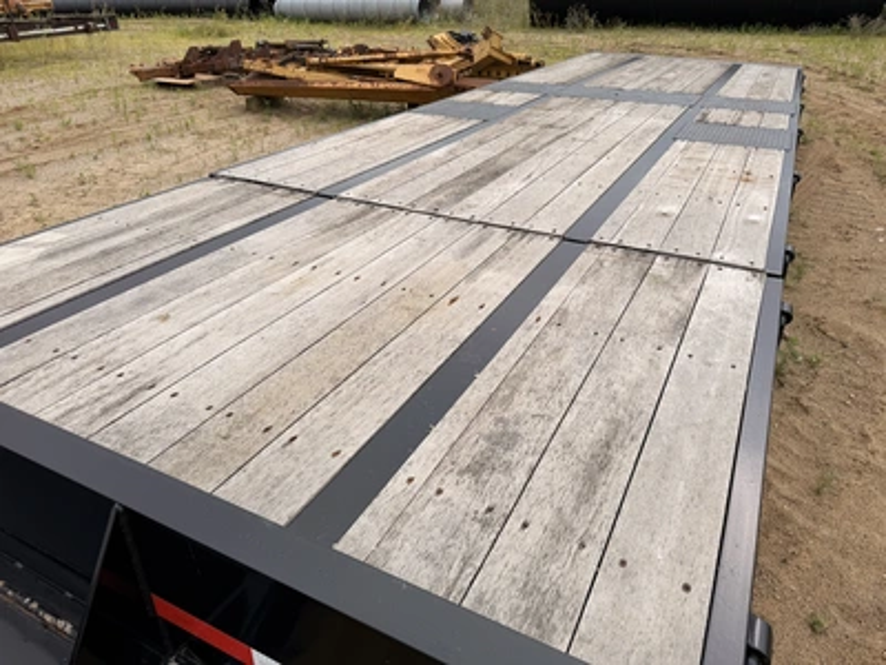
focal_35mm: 24
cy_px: 332
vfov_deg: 56.8
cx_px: 443
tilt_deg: -29.4
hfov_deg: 71.6
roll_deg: +1.3
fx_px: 614
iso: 80
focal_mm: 6.76
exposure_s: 1/1855
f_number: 1.78
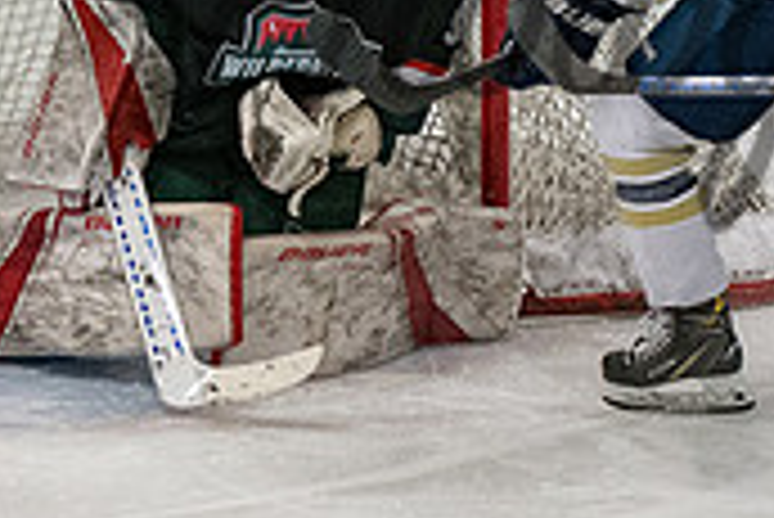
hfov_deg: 5.0
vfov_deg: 3.3
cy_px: 75
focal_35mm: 415
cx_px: 286
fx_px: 8930
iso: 2500
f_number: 3.5
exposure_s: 1/800
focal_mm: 70
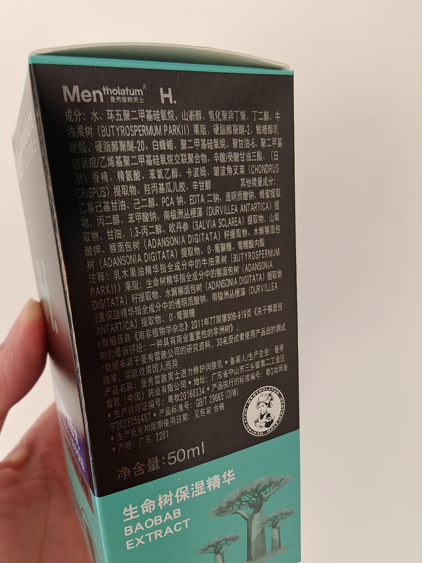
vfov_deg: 73.9
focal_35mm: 23
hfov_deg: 58.9
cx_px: 211
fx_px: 374
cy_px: 282
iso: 2500
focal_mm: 2.3
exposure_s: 1/124
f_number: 2
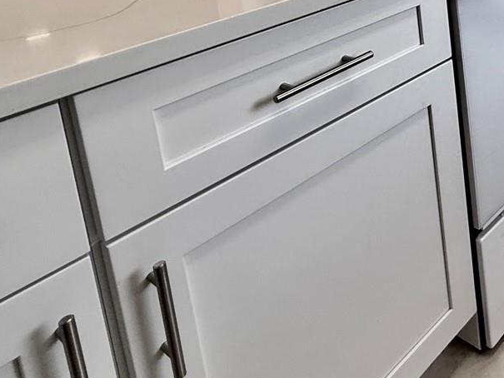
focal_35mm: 37
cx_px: 609
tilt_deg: -9.4
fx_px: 539
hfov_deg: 37.5
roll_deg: +2.1
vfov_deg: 31.5
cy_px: -90
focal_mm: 2.22
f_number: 2.2
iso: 100
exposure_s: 1/120
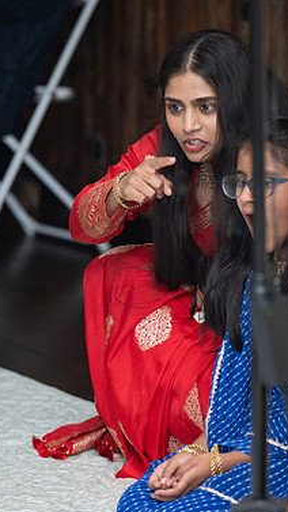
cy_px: 293
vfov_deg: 8.8
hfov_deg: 5.0
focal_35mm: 244
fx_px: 3313
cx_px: 168
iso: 500
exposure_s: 1/200
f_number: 2.8
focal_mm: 130
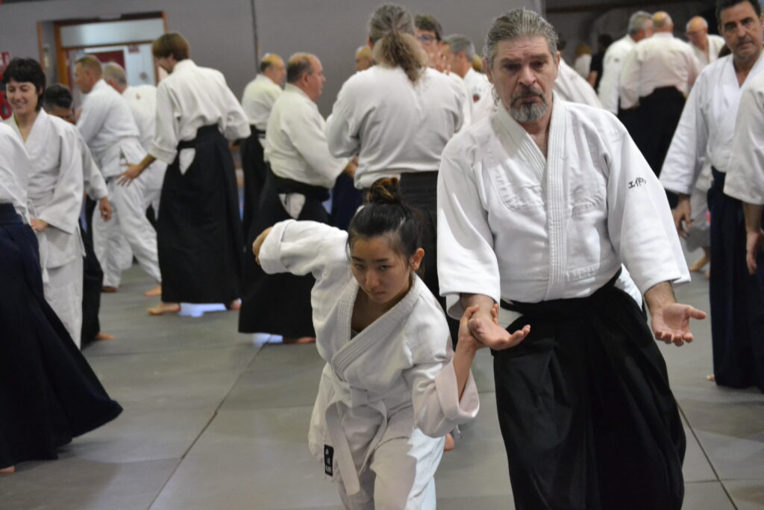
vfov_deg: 16.6
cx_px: 382
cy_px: 255
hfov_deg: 24.6
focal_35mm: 82
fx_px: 1751
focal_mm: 55
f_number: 4
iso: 3200
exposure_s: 1/200
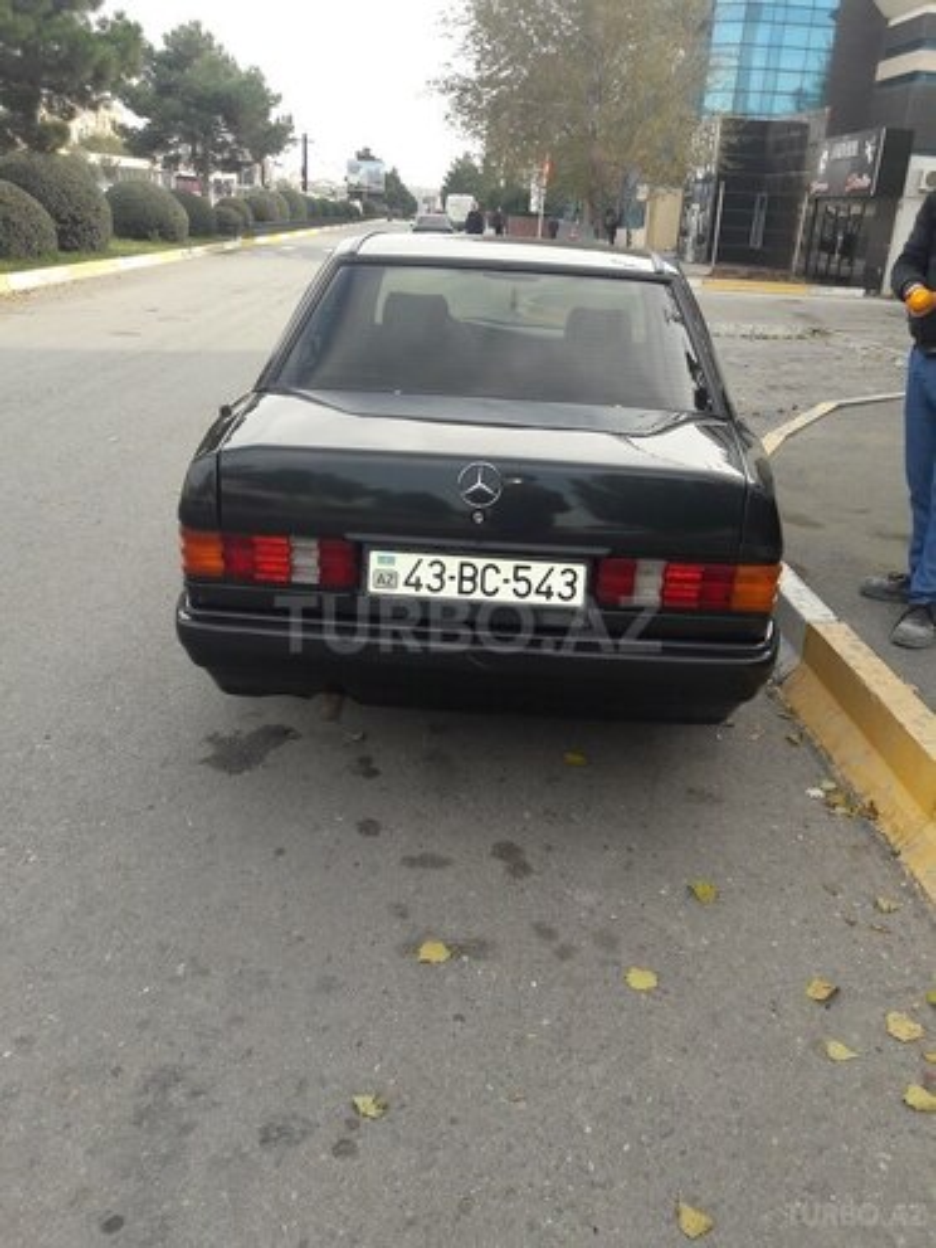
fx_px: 1009
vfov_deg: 63.4
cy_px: 624
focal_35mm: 28
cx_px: 468
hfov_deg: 49.7
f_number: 1.9
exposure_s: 1/409
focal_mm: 3.7
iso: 40
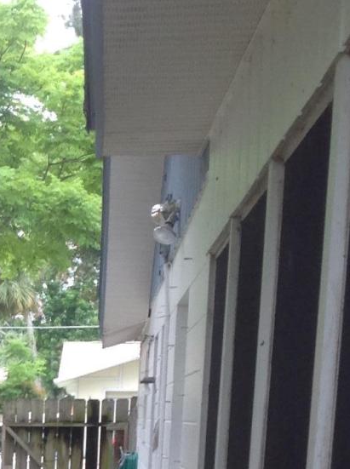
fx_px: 1718
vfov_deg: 14.3
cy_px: 755
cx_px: -157
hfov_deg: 11.2
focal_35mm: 127
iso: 50
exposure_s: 1/146
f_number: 2.4
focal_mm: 4.28
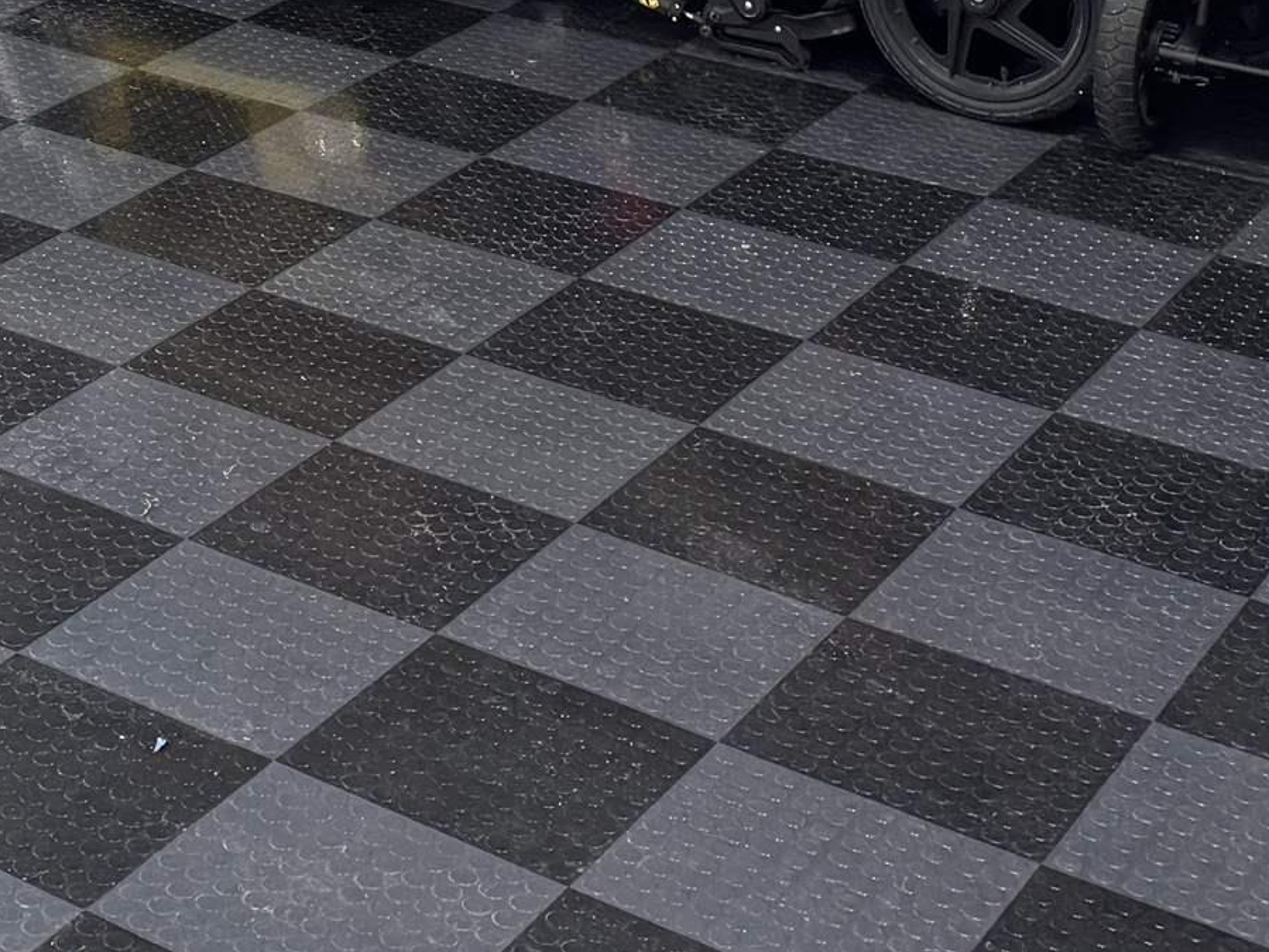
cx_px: -186
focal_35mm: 82
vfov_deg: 16.2
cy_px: -548
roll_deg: +0.2
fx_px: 3006
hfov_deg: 22.3
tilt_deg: -8.5
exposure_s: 1/120
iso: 125
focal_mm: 6.76
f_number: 1.78
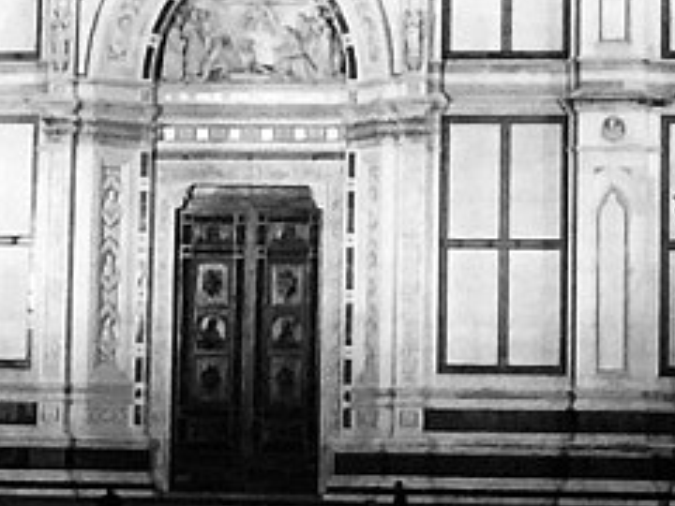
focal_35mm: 193
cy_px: -45
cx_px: 335
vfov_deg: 7.6
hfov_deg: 10.2
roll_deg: -1.9
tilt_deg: +7.6
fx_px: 3763
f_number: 2.2
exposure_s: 1/17
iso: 125
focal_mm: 4.15
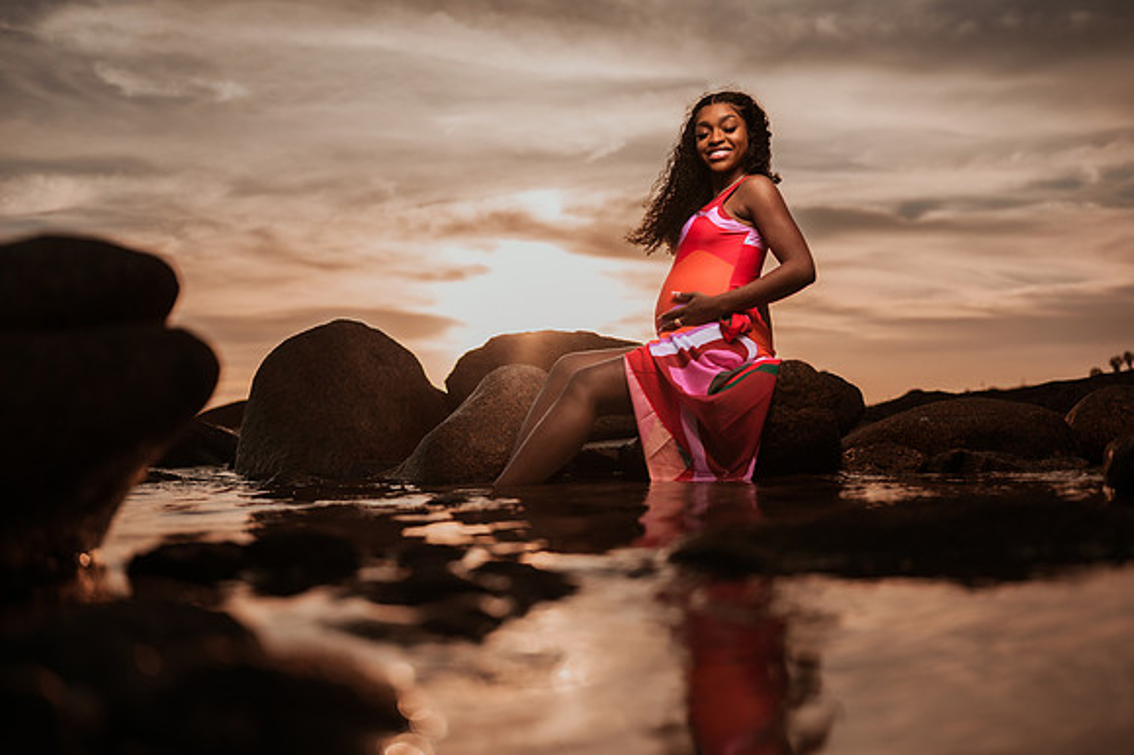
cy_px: 378
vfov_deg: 37.8
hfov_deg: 54.5
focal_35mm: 35
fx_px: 1102
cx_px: 567
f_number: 1.8
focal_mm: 35
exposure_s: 1/5000
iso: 100
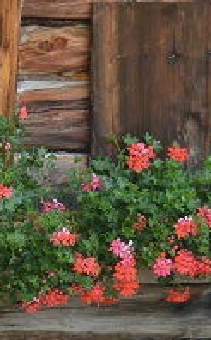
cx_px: -386
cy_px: 190
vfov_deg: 6.2
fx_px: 3143
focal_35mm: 340
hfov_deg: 3.8
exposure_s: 1/125
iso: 220
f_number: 5.6
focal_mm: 55
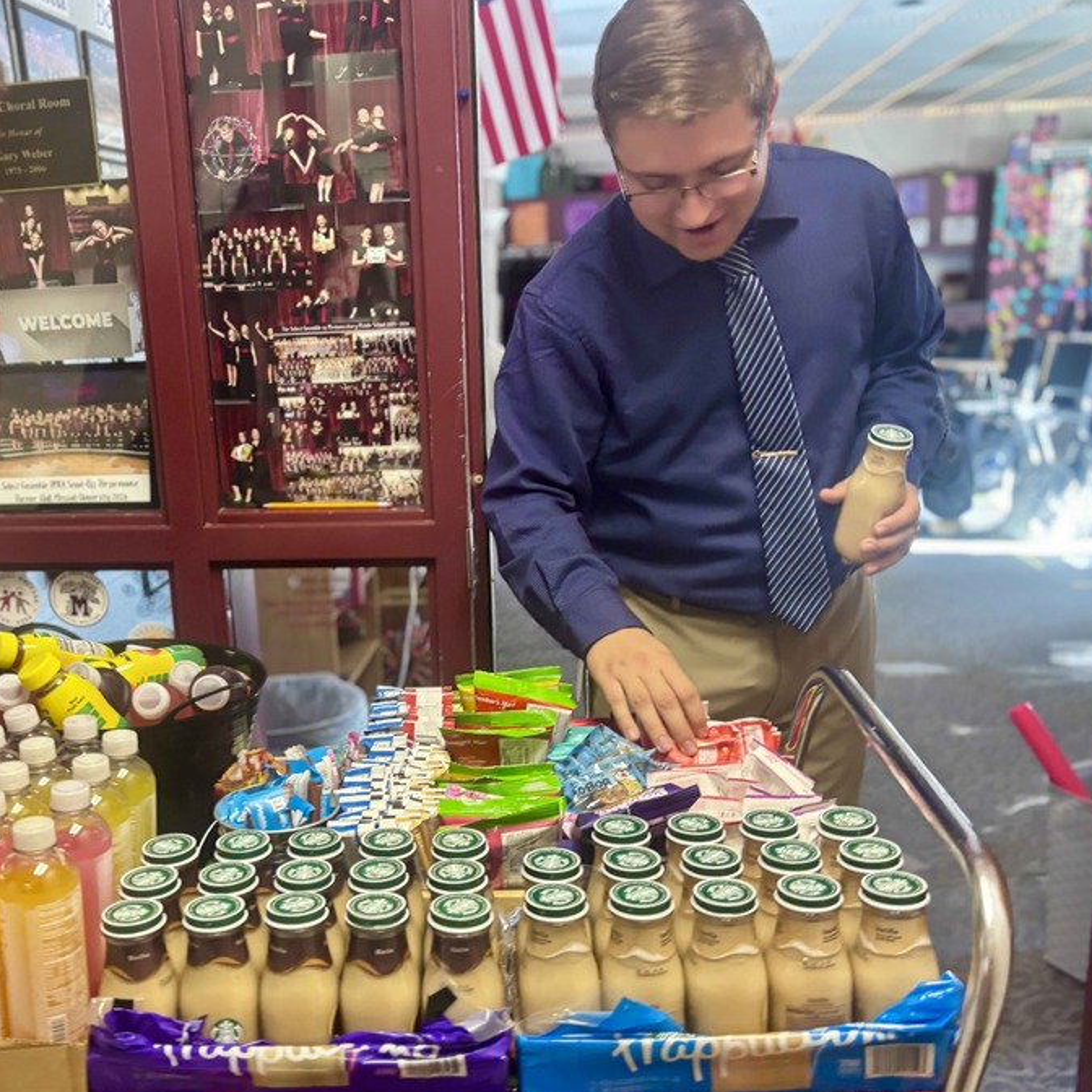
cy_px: 596
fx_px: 1249
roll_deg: +2.4
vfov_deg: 47.2
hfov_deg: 46.7
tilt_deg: -15.4
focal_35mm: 35
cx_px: 388
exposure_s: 1/53
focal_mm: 5.96
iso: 250
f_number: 1.6
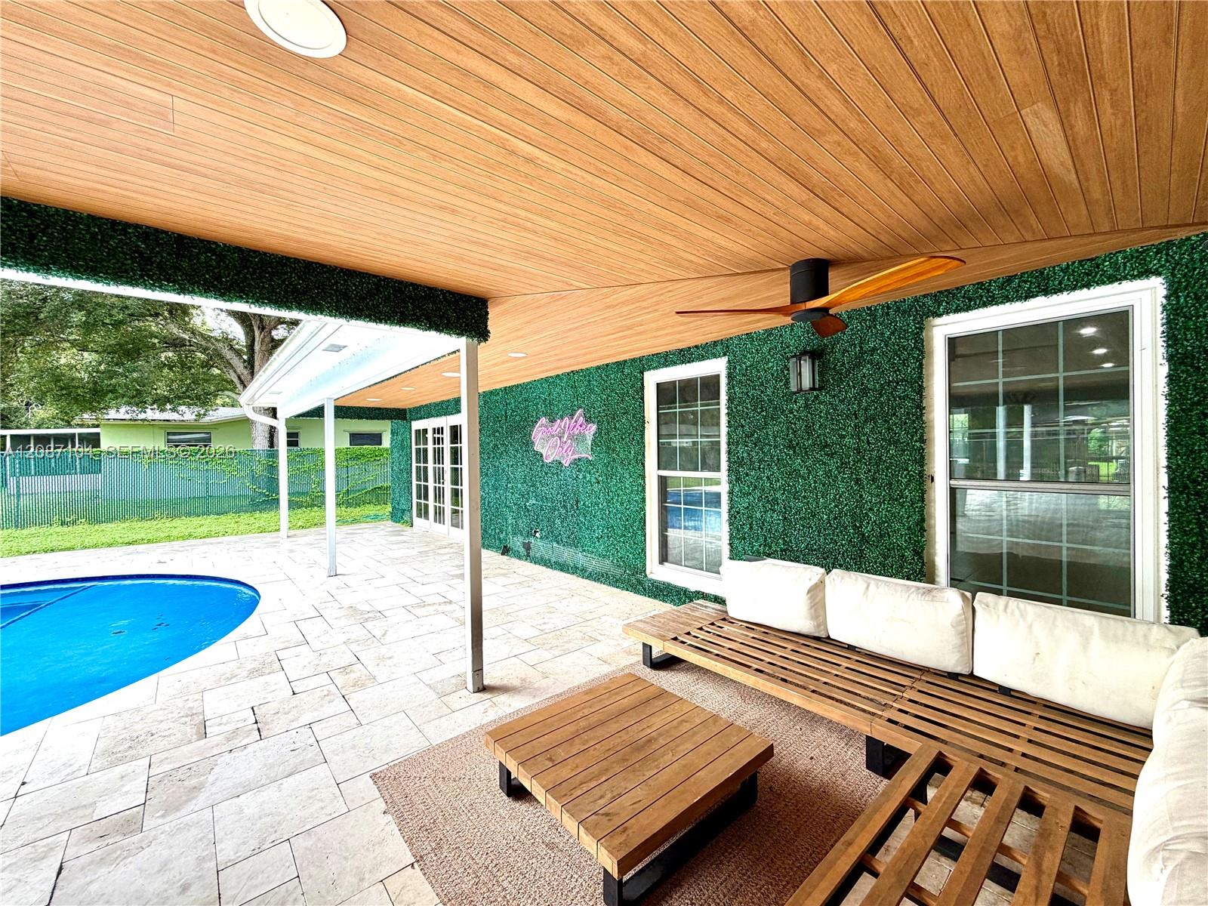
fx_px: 489
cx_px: 604
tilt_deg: -1.5
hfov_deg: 102.1
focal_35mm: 14
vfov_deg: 85.7
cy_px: 453
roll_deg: +1.1
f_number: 2.2
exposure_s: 1/121
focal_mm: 2.22
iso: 50
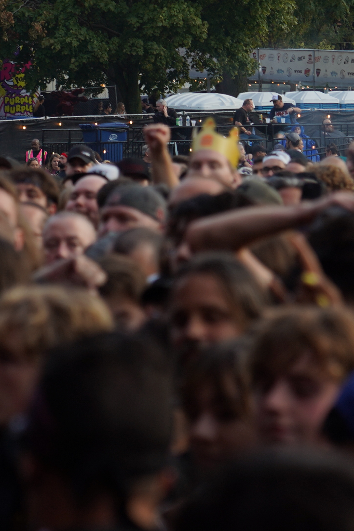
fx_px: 4174
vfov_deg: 7.3
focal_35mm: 283
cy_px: 197
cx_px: 35
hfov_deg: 4.9
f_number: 4.5
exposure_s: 1/125
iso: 100
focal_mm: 102
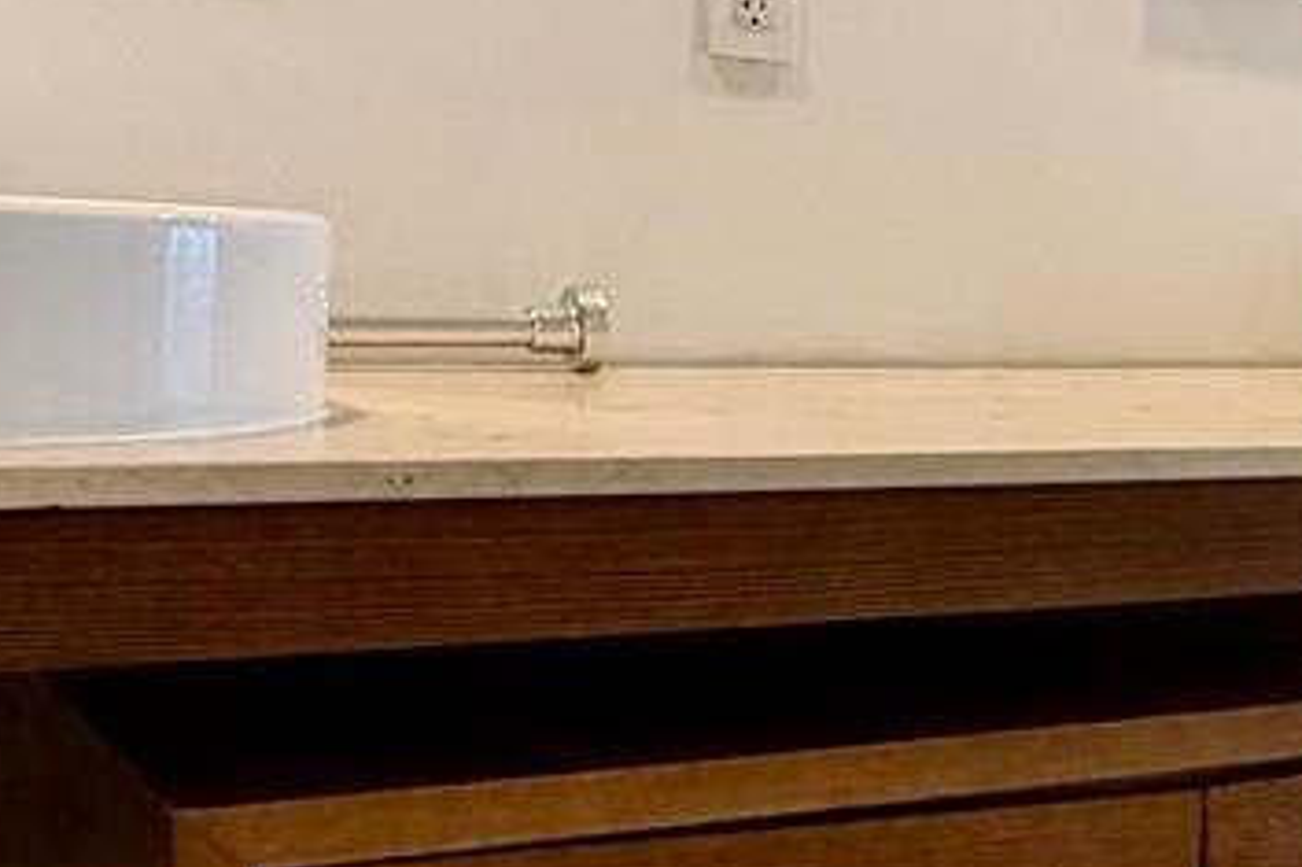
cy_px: 480
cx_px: 1180
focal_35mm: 66
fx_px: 2386
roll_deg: -2.6
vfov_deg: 20.6
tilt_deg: -6.3
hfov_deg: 29.2
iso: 200
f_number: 2.2
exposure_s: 1/60
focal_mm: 2.22
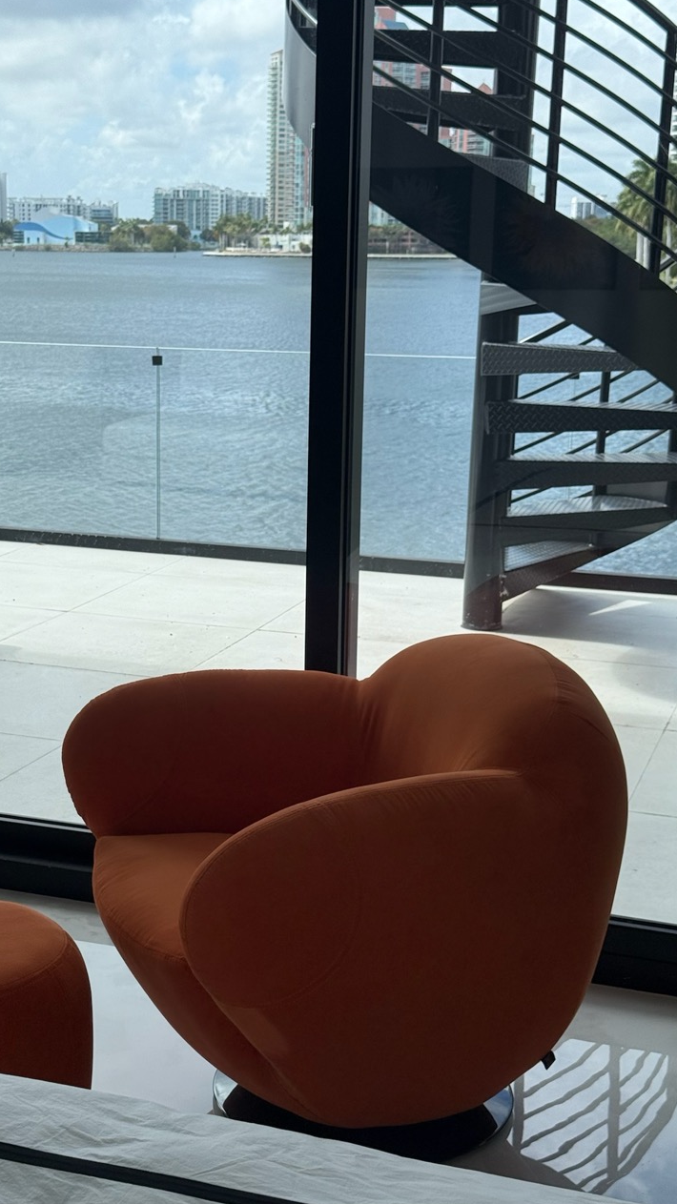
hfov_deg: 22.5
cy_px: 597
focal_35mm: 53
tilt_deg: -10.6
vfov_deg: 39.2
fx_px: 1692
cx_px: 226
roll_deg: -0.1
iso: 80
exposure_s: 1/1754
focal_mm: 6.76
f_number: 1.78
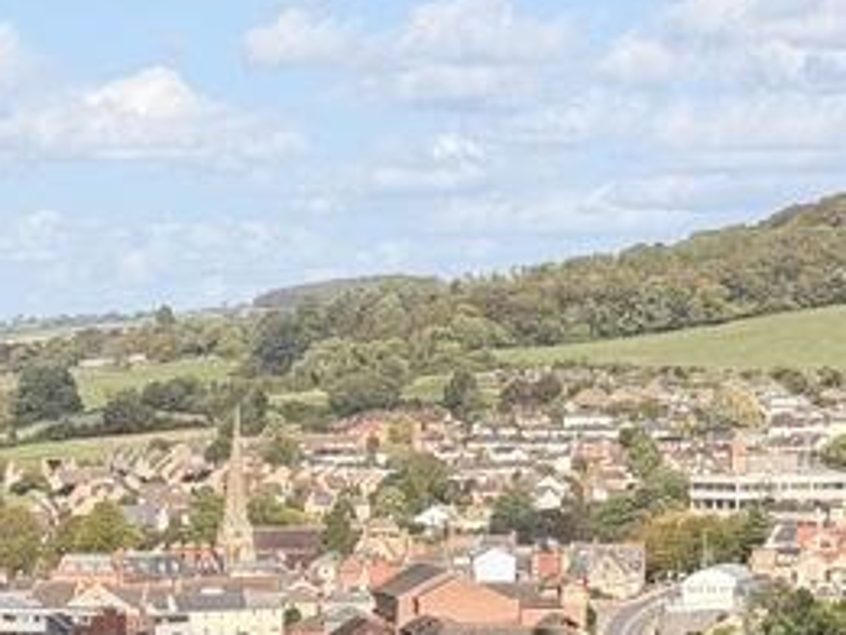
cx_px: 19
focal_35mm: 188
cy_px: 1221
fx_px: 4597
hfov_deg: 10.4
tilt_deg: -10.0
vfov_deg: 7.6
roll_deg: -0.4
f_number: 1.78
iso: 64
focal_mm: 6.76
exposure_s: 1/2976
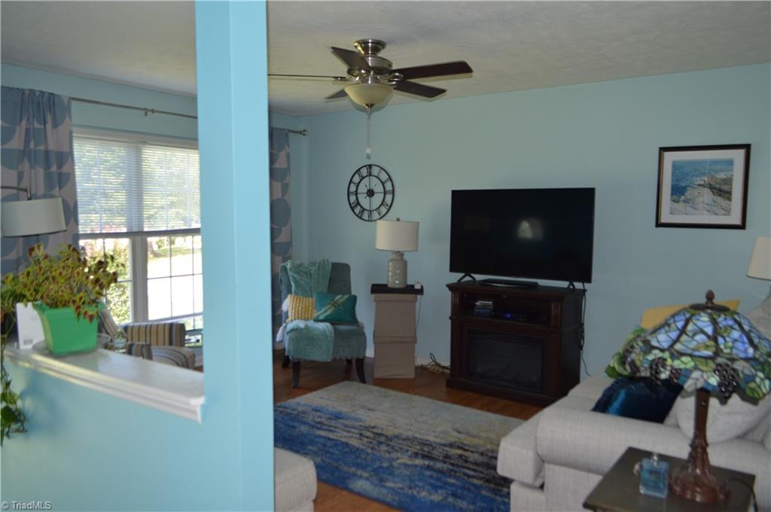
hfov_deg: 67.4
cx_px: 386
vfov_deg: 47.8
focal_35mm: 27
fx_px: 578
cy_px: 256
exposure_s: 1/125
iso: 400
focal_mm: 18
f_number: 4
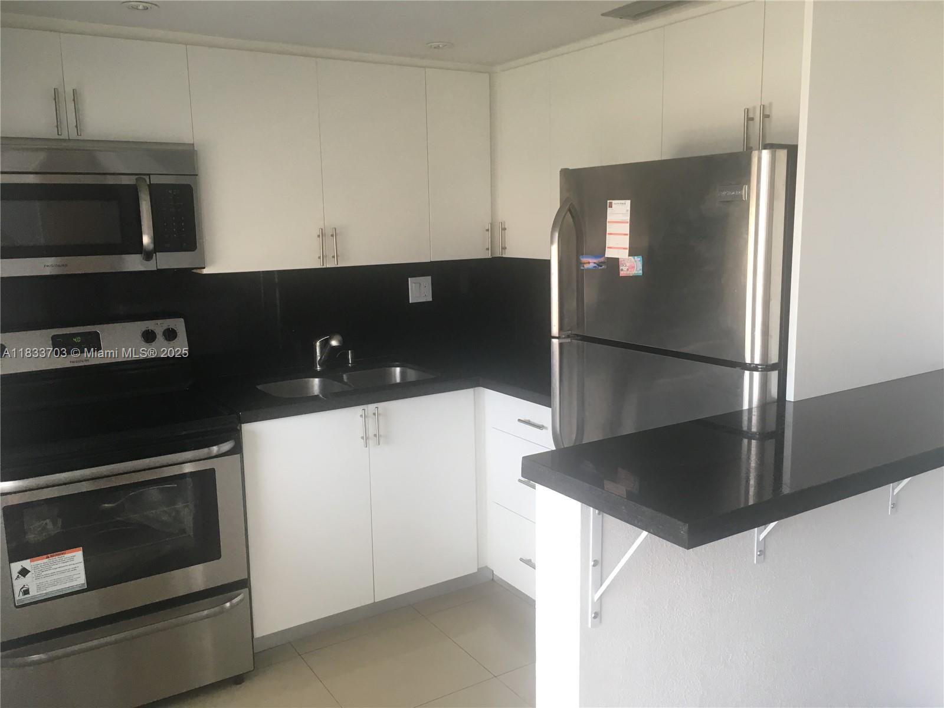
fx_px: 791
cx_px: 472
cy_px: 354
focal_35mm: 29
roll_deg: +0.5
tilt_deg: -10.5
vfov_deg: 48.2
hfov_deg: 61.7
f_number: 2.2
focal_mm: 4.15
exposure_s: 1/30
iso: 40
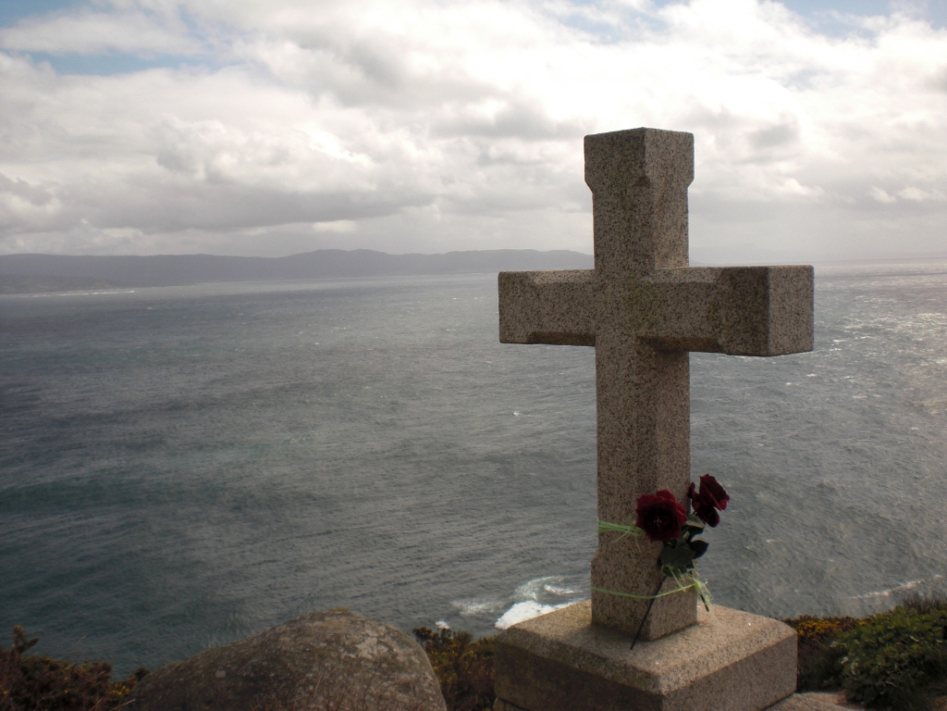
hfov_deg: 49.0
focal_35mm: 38
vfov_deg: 37.7
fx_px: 1040
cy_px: 356
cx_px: 474
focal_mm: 6.3
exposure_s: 1/400
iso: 64
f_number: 5.6
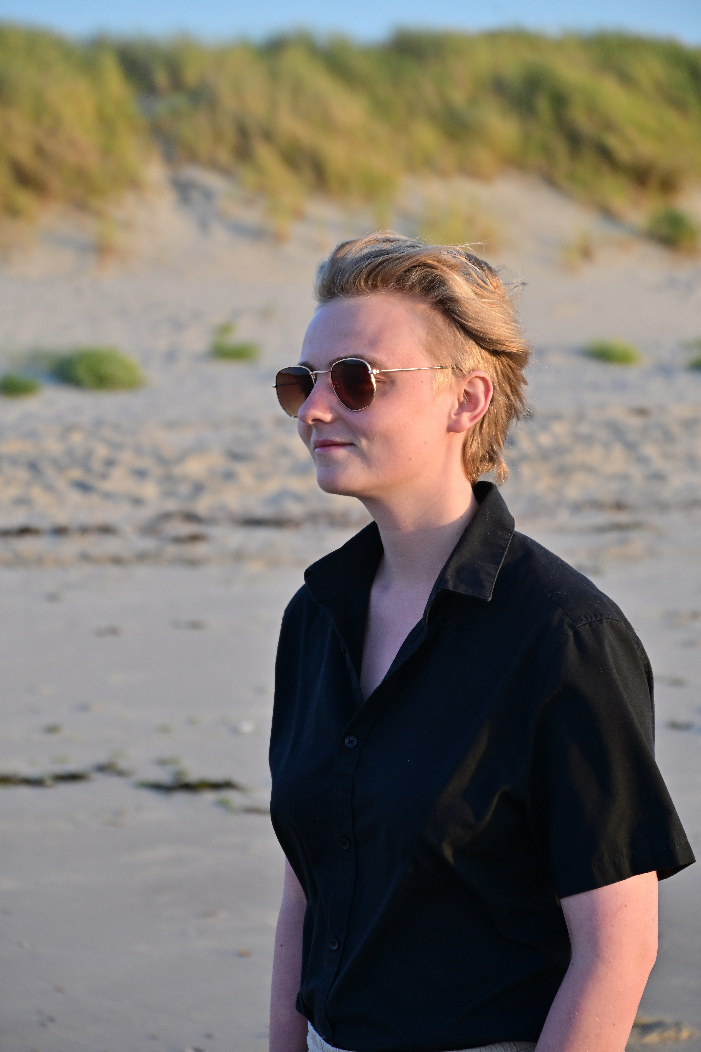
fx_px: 3724
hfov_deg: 10.8
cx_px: 350
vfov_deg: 16.1
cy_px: 526
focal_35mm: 128
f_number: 5.3
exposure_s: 1/320
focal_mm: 85
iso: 200
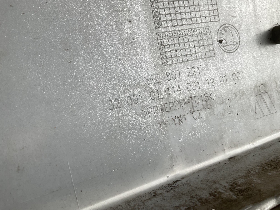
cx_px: 140
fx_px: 235
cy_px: 105
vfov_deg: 48.2
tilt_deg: -12.5
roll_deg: +7.3
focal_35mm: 29
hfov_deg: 61.7
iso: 16
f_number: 1.8
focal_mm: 3
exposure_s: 1/131
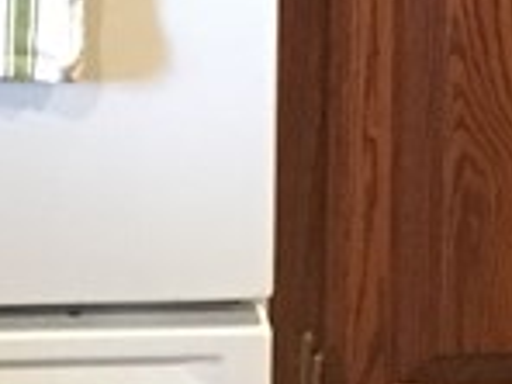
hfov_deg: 9.7
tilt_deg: -6.2
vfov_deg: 6.5
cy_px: -913
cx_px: -125
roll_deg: -0.4
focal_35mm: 201
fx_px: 2973
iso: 320
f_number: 2.2
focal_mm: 4.15
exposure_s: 1/15
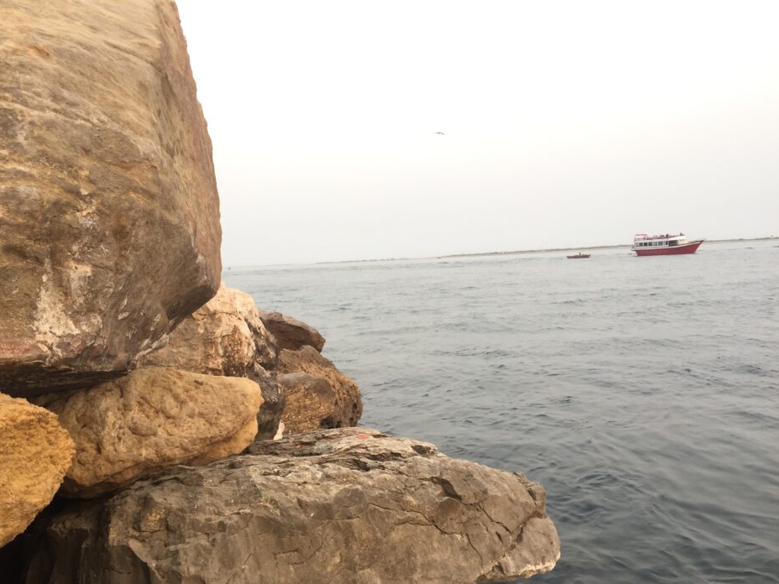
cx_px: 353
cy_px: 318
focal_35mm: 32
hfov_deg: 56.7
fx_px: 720
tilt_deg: -5.2
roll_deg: +2.2
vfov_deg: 44.1
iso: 40
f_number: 2.2
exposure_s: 1/50
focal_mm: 4.15
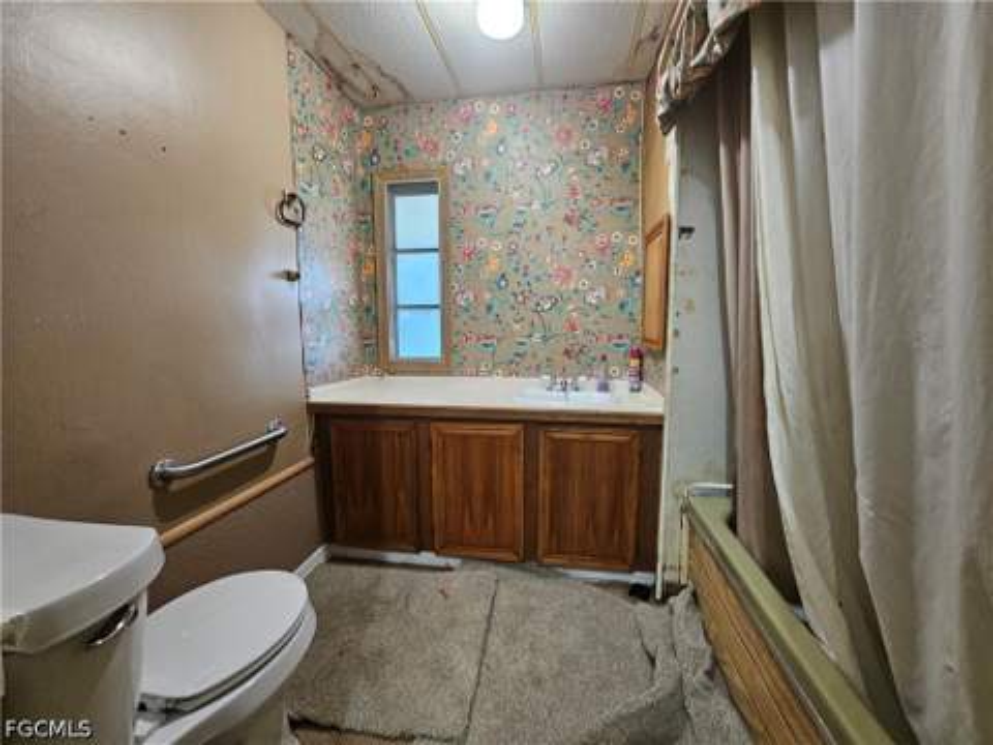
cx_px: 496
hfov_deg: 106.2
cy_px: 372
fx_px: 373
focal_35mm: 13
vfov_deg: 89.9
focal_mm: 2.2
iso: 500
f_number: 2.2
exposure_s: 1/30
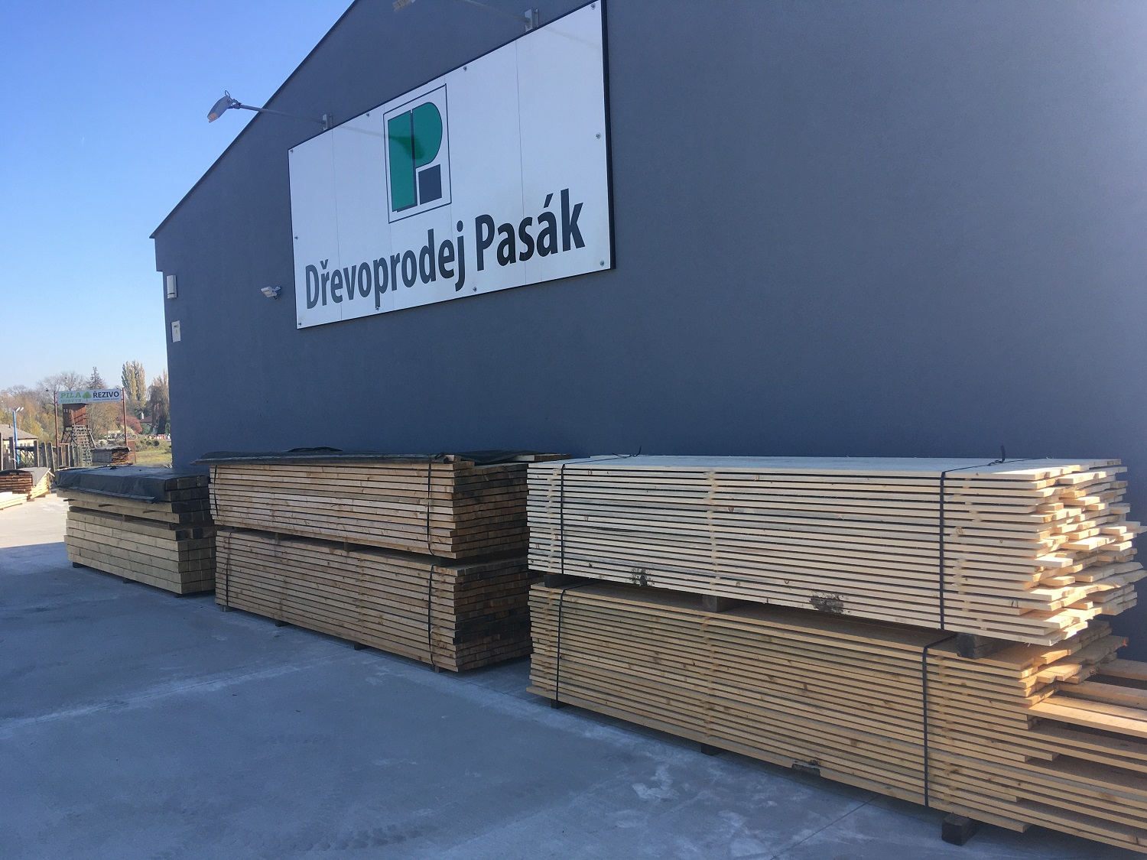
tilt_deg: +1.2
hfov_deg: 61.7
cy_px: 430
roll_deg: +0.9
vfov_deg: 48.2
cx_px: 574
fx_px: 961
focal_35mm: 29
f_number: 2.2
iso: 25
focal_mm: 4.15
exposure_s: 1/630
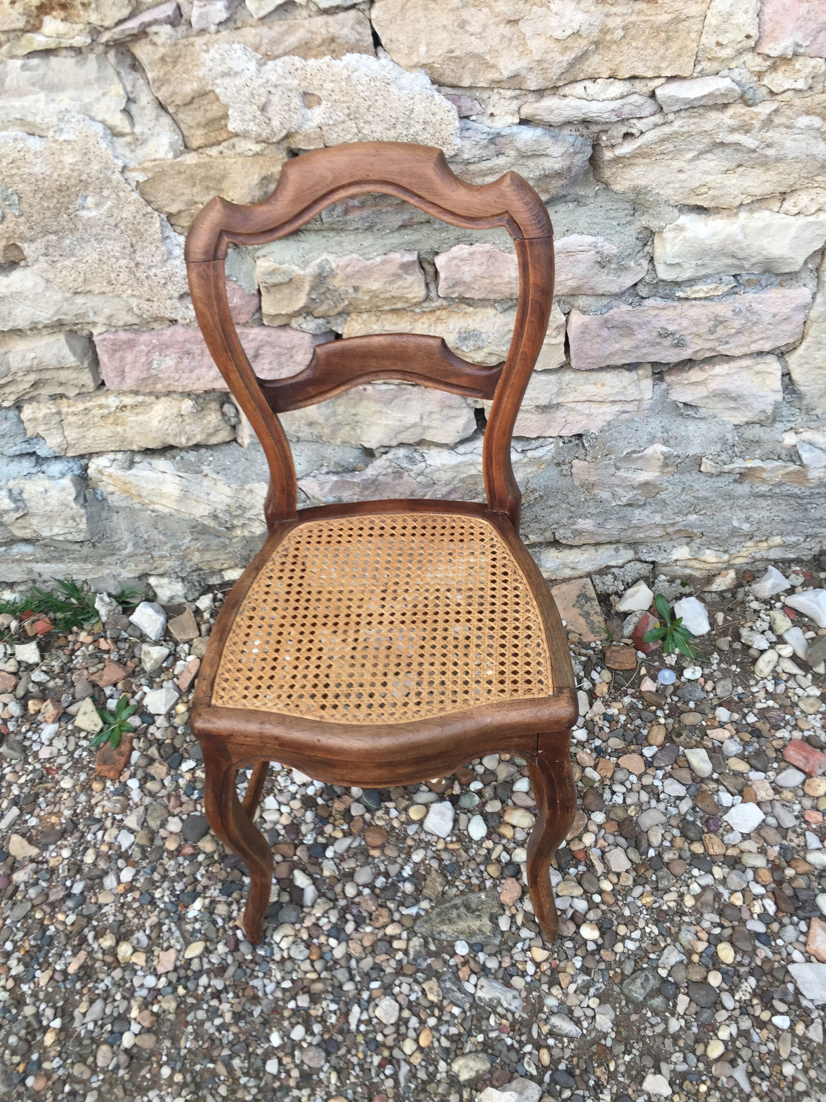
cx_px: 413
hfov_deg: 48.2
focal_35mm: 29
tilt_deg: -43.3
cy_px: 551
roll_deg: +4.9
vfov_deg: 61.7
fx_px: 923
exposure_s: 1/50
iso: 40
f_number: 2.2
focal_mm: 4.15
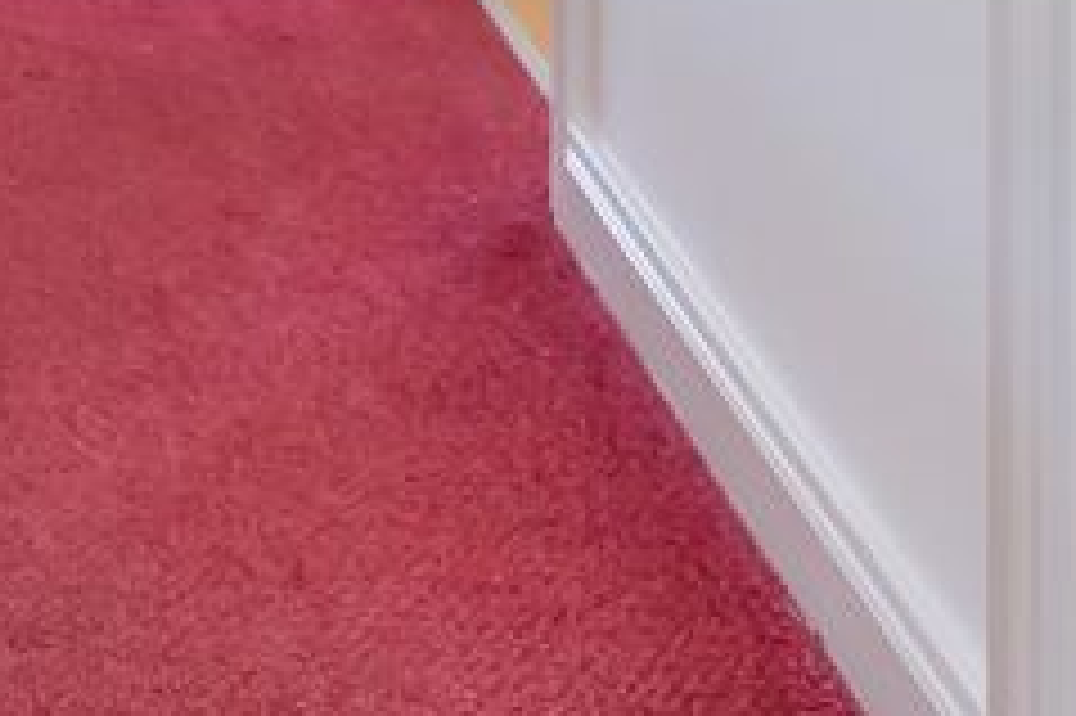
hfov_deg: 17.0
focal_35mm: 91
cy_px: -885
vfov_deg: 12.5
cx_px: -1035
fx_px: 2718
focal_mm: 17
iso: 200
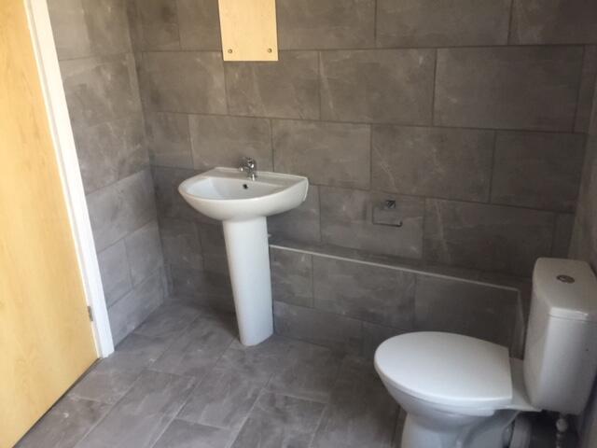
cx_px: 298
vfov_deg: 48.2
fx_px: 500
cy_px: 224
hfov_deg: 61.7
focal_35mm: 29
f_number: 2.2
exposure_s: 1/17
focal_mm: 4.15
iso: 80
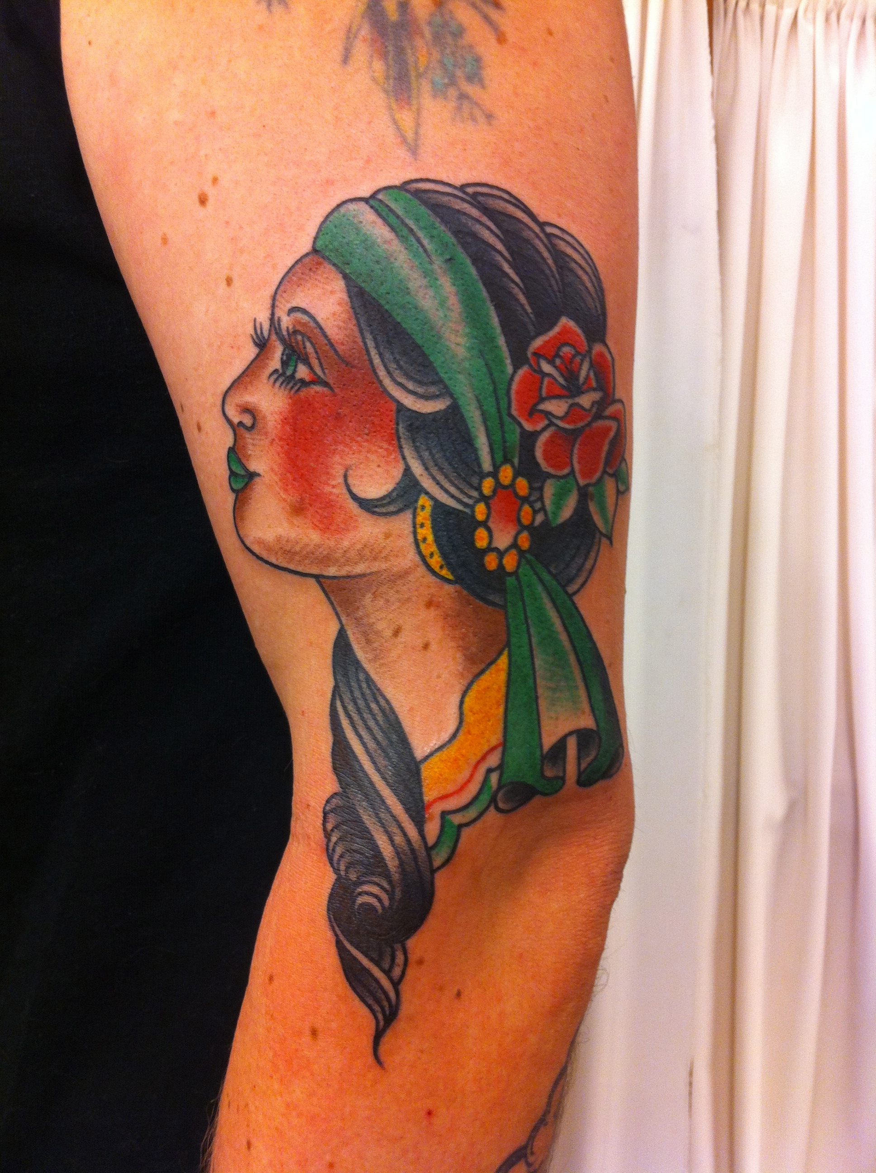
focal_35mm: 35
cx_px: 438
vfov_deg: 52.7
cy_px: 586
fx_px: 1184
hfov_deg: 40.6
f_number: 2.8
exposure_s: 1/15
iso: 100
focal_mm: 3.85
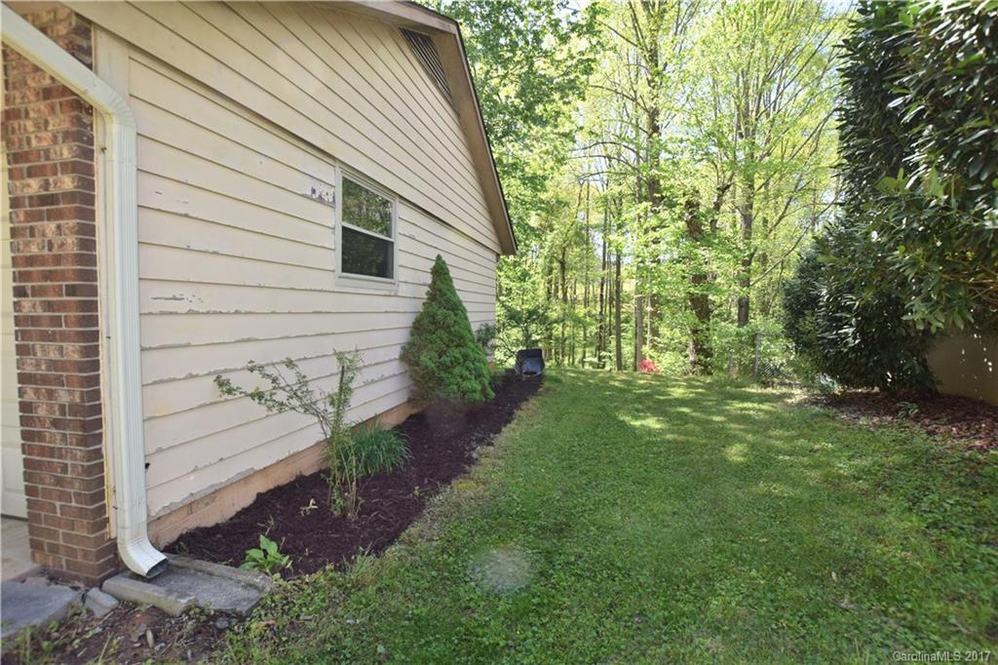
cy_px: 332
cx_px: 499
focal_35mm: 15
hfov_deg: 100.4
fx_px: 416
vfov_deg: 77.3
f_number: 5.6
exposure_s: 1/125
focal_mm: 10
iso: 180
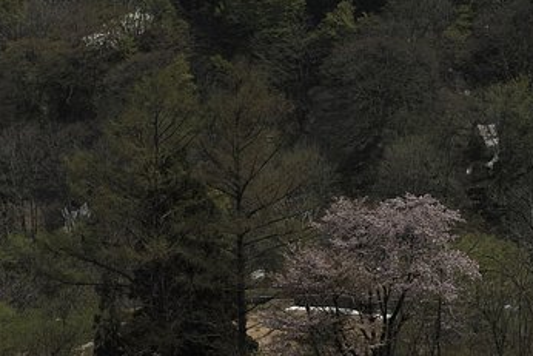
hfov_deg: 15.2
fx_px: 1970
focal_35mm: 133
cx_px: 60
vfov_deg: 10.1
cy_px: 489
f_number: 10
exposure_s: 1/320
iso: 100
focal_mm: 30
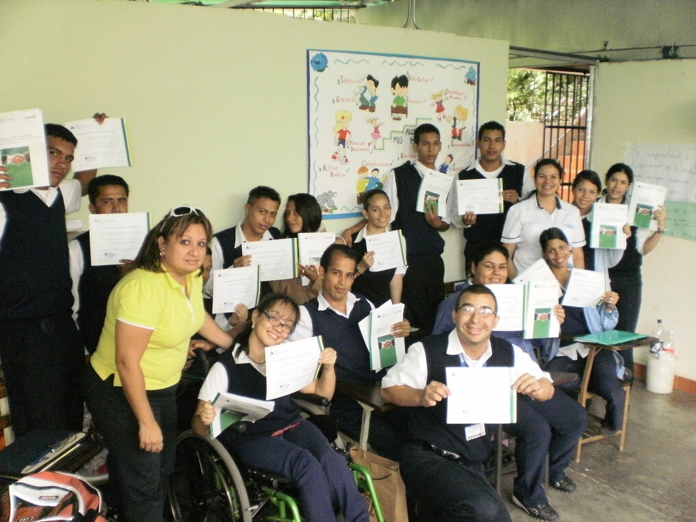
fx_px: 764
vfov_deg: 37.7
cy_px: 261
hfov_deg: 49.0
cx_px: 348
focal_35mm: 38
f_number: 3.1
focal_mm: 6.3
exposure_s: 1/250
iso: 400
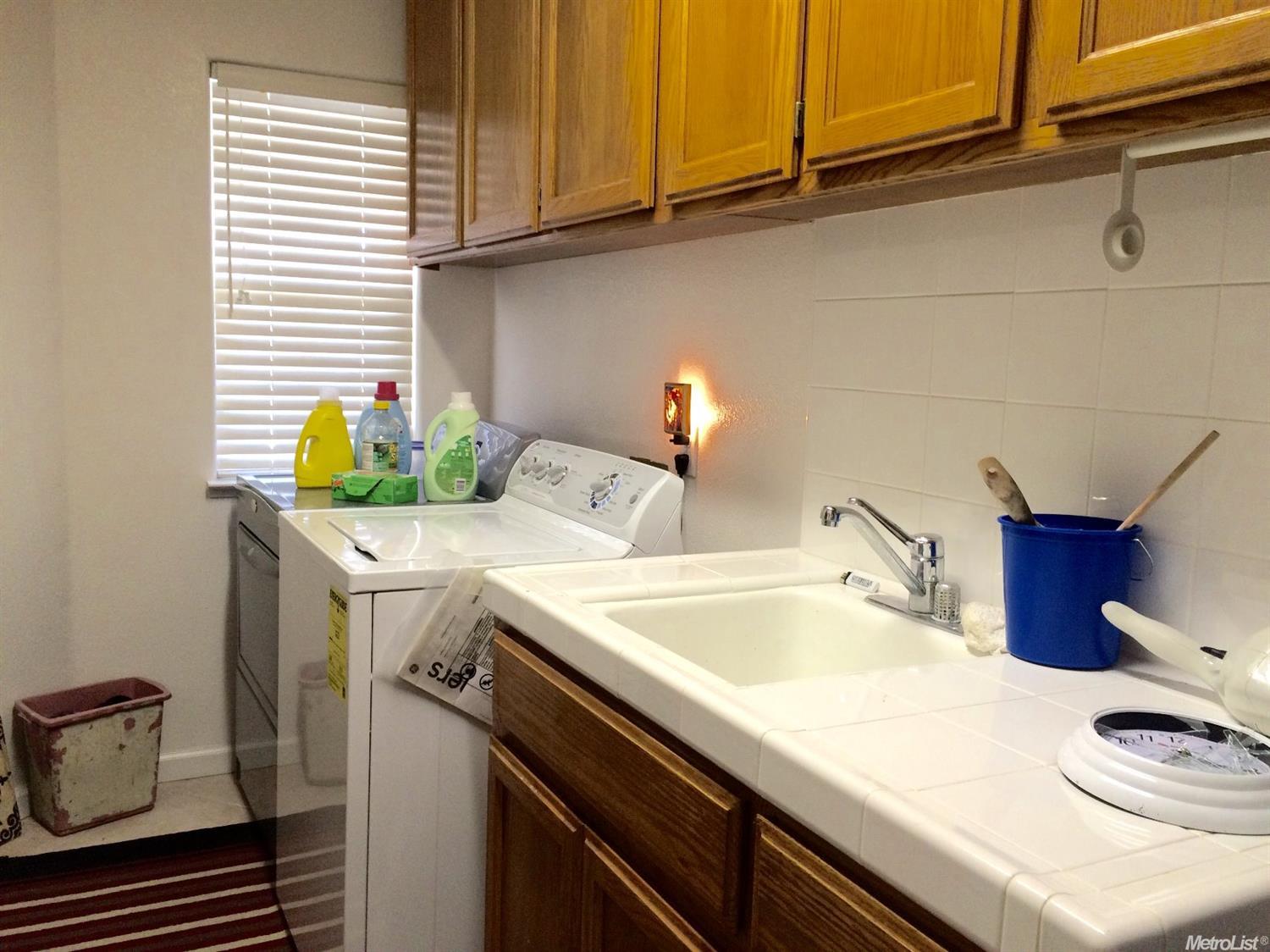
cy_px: 476
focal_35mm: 29
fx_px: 1064
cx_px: 635
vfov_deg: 48.2
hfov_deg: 61.7
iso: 100
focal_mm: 4.15
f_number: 2.2
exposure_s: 1/30
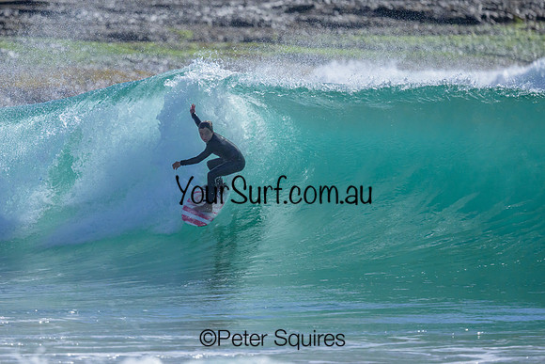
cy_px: 170
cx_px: 251
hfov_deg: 2.2
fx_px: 14166
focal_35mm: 936
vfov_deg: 1.5
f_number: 6.3
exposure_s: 1/2000
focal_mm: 800
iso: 2500
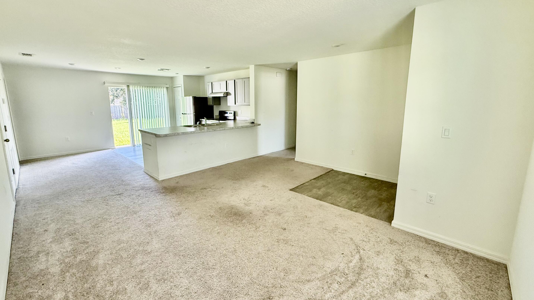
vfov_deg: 67.0
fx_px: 227
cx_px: 259
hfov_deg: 99.3
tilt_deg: -8.0
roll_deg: +0.0
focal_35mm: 16
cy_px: 140
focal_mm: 2.22
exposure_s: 1/99
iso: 250
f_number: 2.2
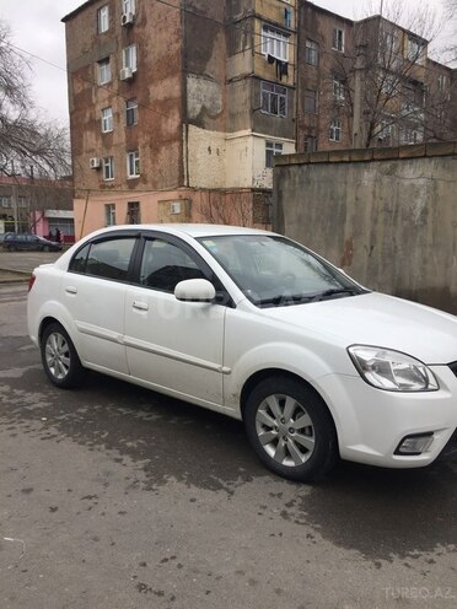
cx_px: 228
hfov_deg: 48.2
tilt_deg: -7.7
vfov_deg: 61.7
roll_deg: +0.2
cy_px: 304
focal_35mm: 29
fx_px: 510
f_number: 2.2
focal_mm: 4.15
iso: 32
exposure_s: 1/542
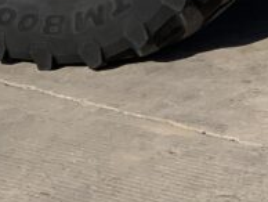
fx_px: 1186
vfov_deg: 8.7
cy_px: -311
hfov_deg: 11.7
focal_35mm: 153
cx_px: 515
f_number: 1.8
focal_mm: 3
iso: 16
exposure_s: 1/1675
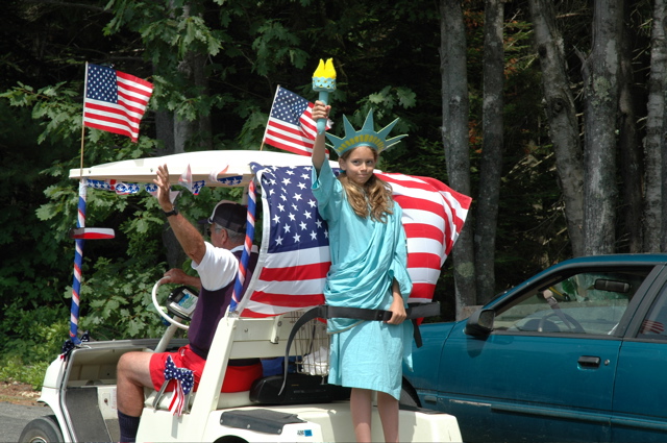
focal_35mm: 93
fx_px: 1721
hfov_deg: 21.9
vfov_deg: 14.7
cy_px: 222
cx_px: 334
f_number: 9
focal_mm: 62
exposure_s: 1/320
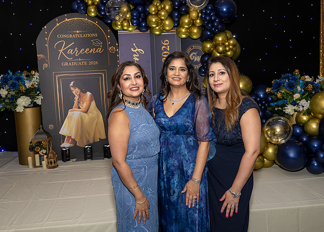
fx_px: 324
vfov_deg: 39.3
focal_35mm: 35
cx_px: 154
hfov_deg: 53.1
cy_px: 114
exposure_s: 1/250
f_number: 8
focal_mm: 32.5
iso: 640
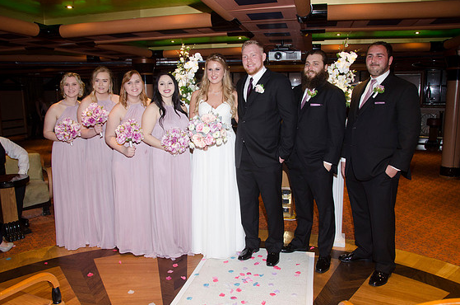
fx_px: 357
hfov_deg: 65.6
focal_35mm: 28
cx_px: 227
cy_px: 148
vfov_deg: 46.2
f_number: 5.6
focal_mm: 18
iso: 400
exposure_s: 1/60
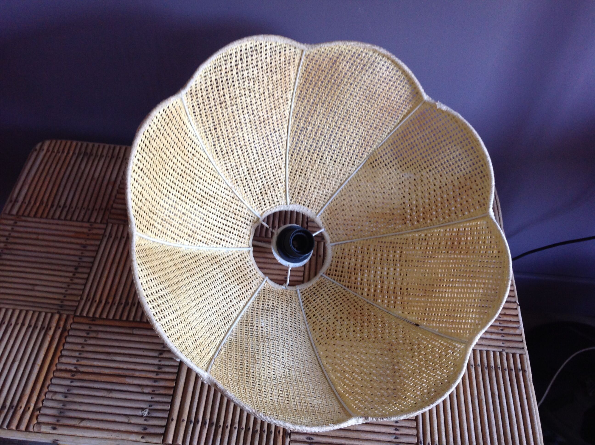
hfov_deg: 52.7
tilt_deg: -52.4
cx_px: 298
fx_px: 601
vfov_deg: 40.6
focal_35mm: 35
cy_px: 222
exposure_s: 1/15
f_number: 2.4
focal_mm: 4.28
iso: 80
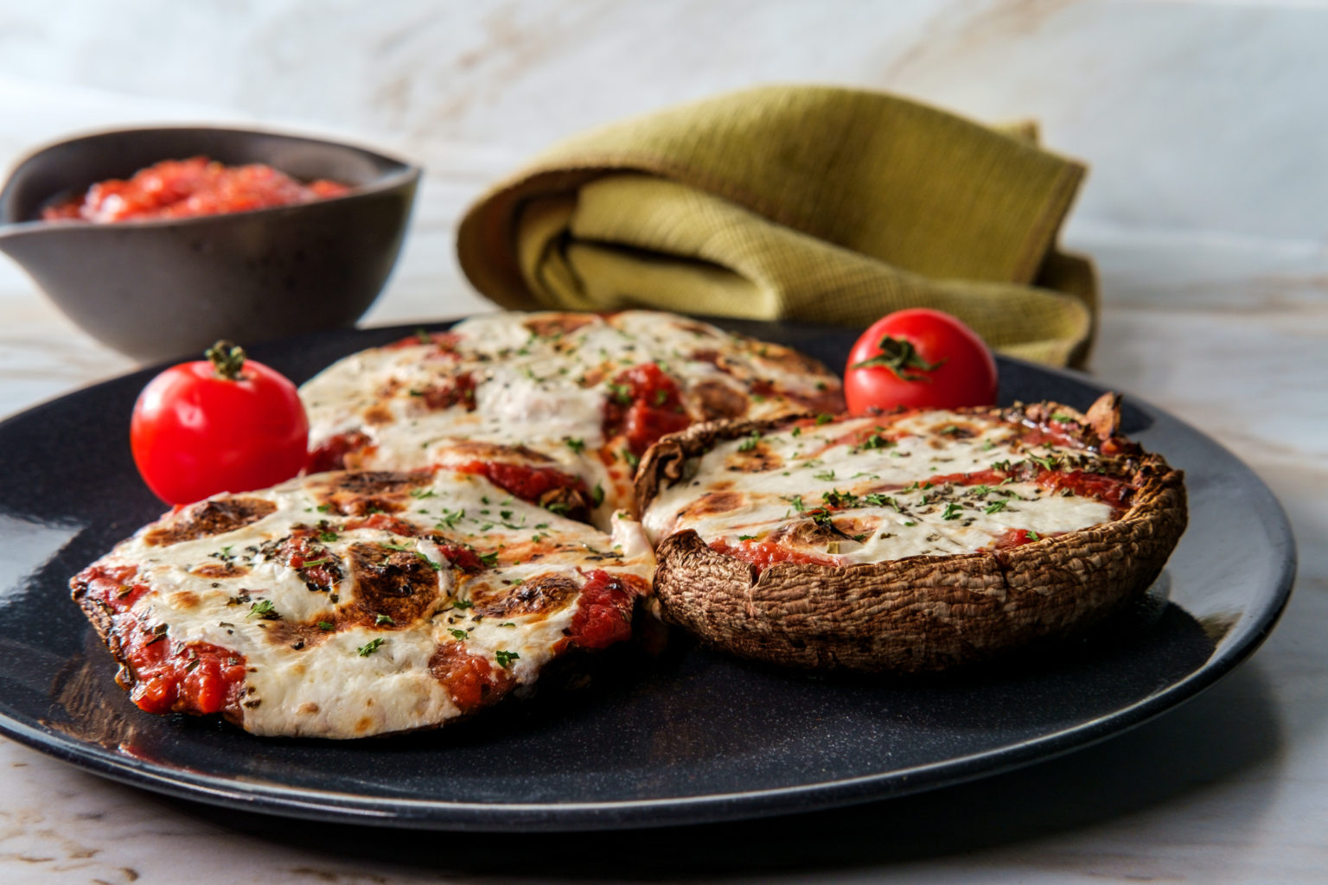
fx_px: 1955
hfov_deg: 37.5
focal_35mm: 53
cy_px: 442
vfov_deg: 25.5
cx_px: 664
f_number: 8
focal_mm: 35
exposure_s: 1/125
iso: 200
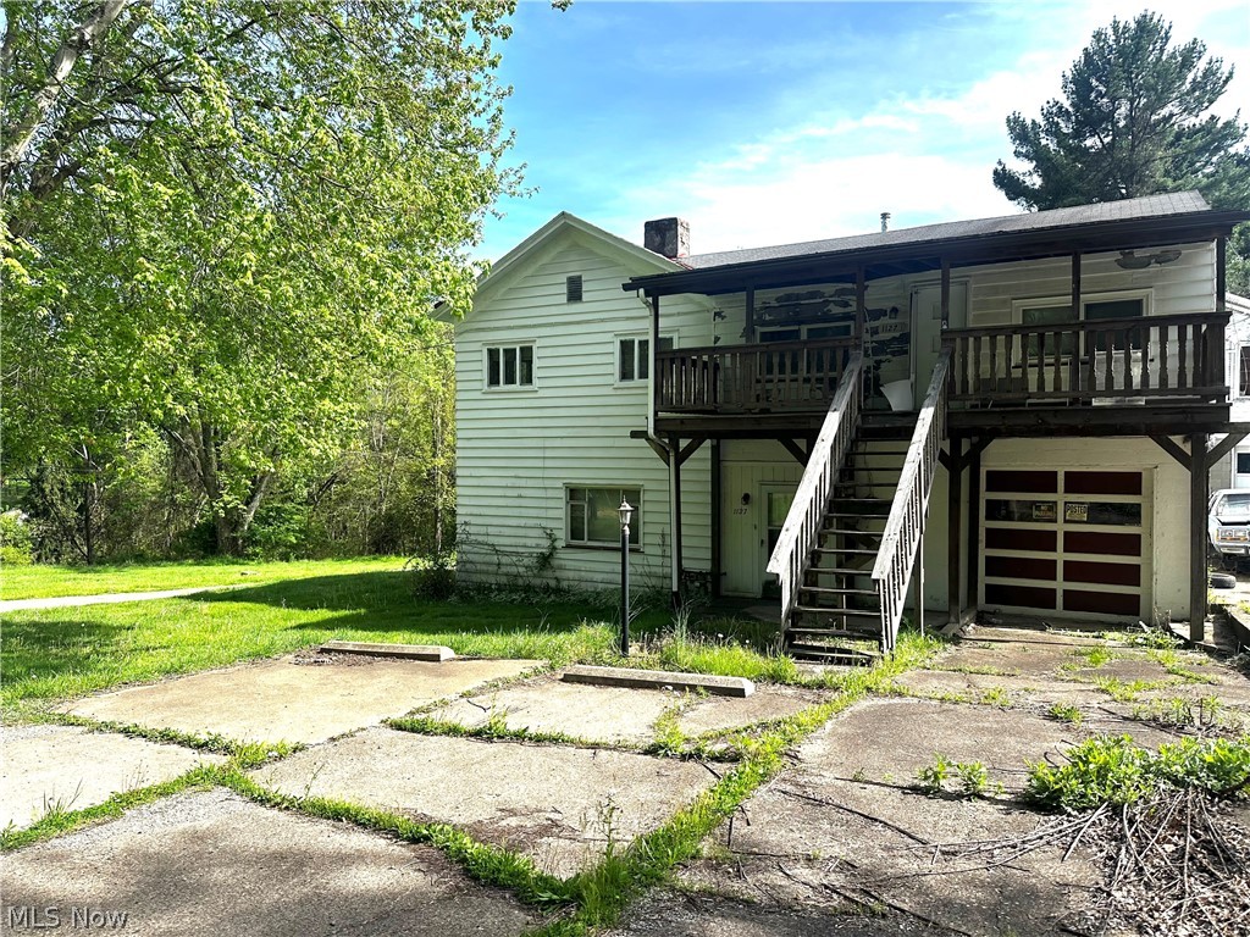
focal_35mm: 24
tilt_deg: -0.8
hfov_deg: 71.6
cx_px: 625
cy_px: 468
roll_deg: +0.1
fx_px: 867
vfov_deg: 56.8
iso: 80
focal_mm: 6.86
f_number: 1.78
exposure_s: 1/2252
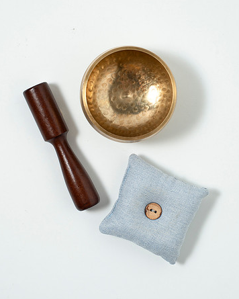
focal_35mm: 76
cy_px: 146
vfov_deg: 25.1
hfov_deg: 20.2
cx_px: 138
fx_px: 672
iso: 200
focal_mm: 50
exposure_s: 1/200
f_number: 7.1
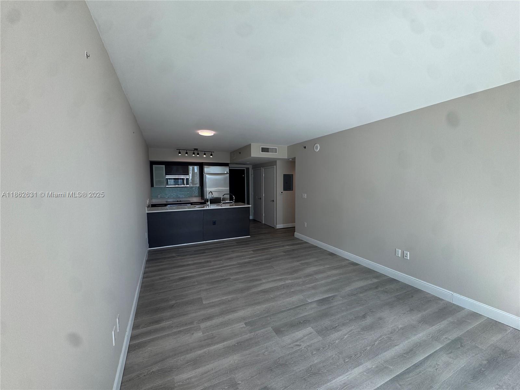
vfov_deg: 85.7
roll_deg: -0.1
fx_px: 210
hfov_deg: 102.1
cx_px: 260
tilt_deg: -3.8
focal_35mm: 14
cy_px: 195
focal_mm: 2.22
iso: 40
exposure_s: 1/121
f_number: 2.2
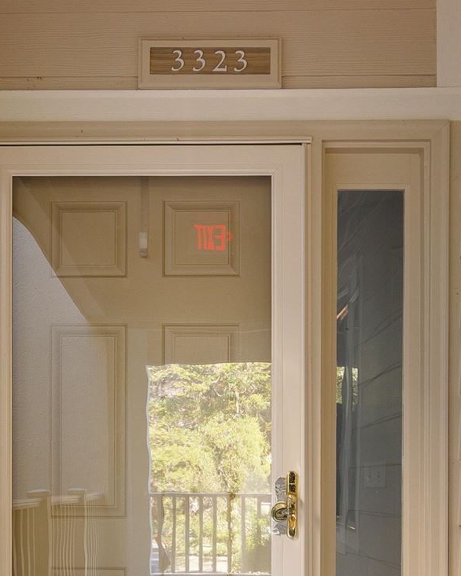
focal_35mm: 59
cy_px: 459
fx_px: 1007
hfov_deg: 25.7
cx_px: 185
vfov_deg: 31.2
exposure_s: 1/5
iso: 100
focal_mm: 10
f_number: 4.5
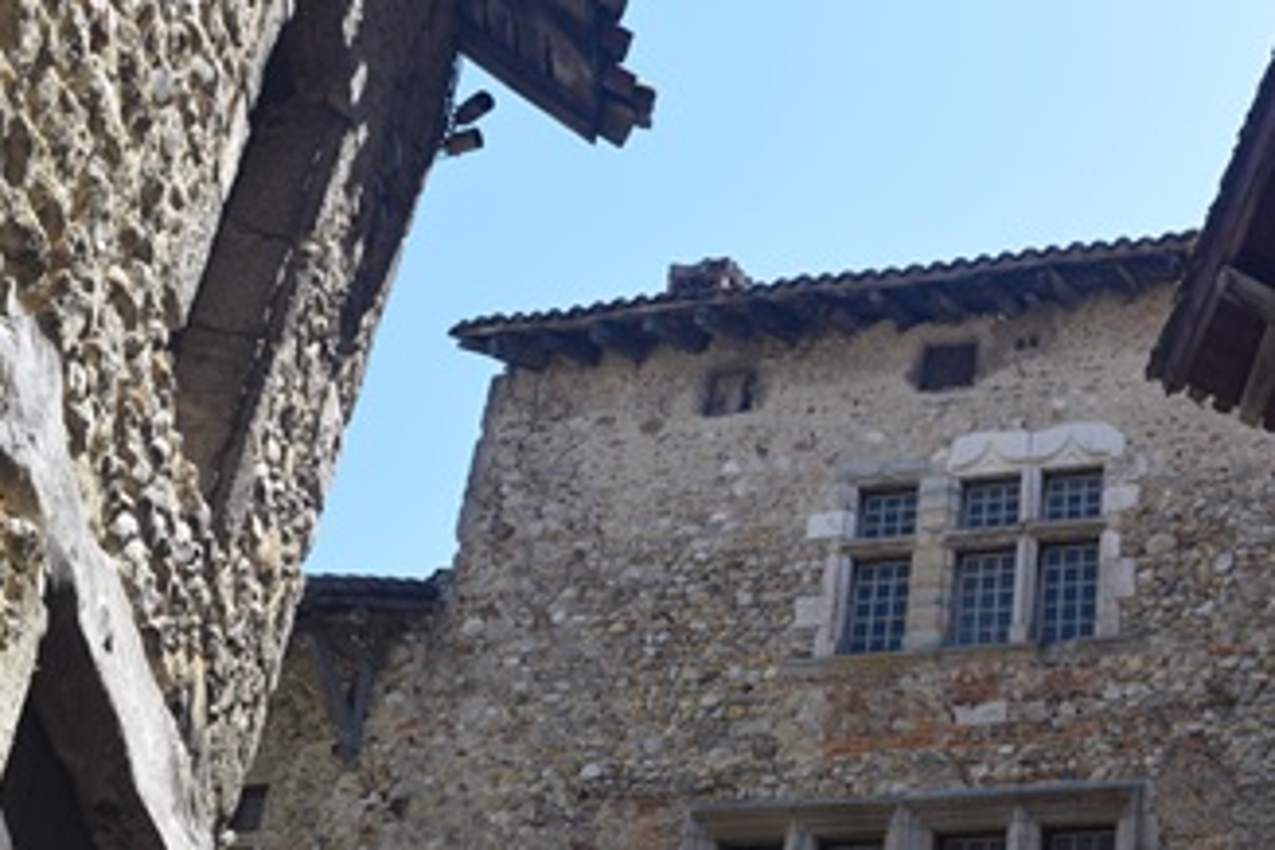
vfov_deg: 24.6
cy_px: 437
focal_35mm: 55
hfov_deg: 34.5
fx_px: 1948
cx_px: 1107
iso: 200
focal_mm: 20
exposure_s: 1/250
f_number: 8
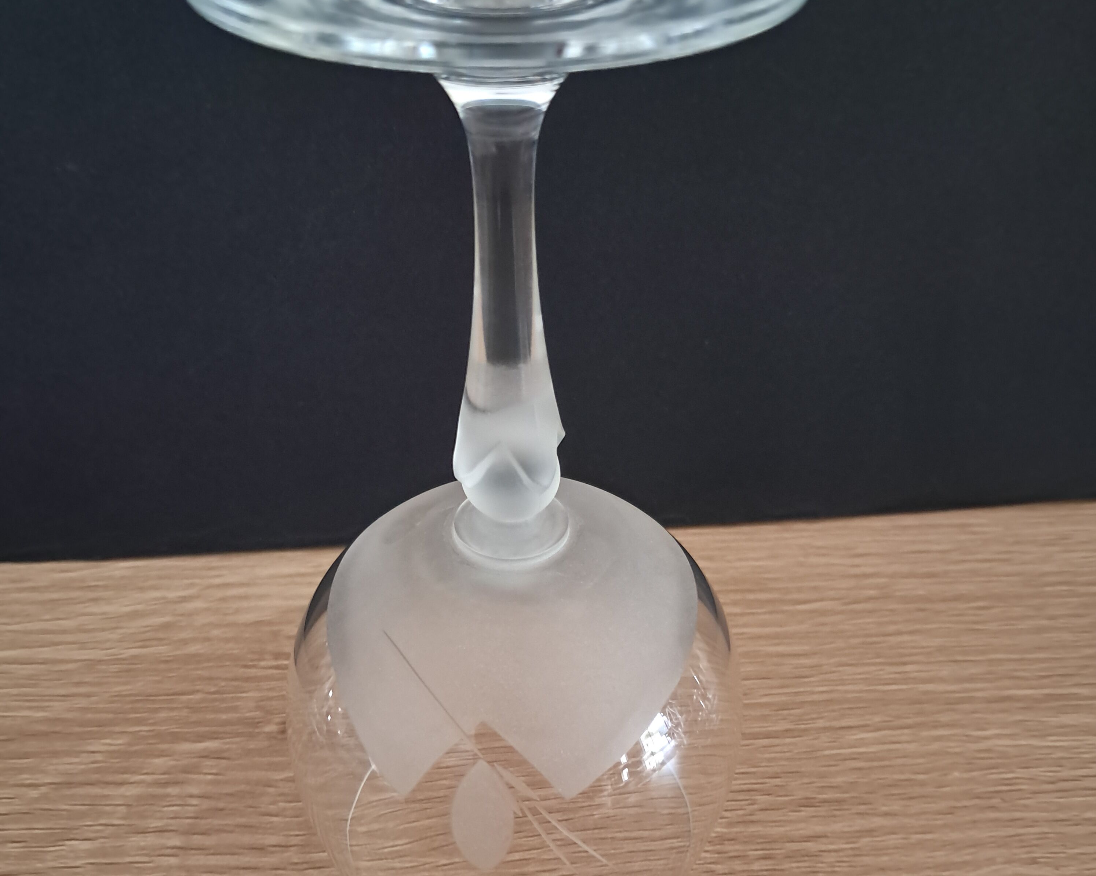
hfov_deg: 50.3
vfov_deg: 41.0
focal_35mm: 36
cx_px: 561
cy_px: 509
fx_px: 1168
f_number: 1.8
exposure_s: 1/25
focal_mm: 4
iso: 800
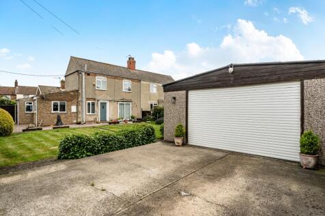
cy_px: 108
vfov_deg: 67.3
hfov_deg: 90.0
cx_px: 162
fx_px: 162
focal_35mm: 18
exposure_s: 1/1000
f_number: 8
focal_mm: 12
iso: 400
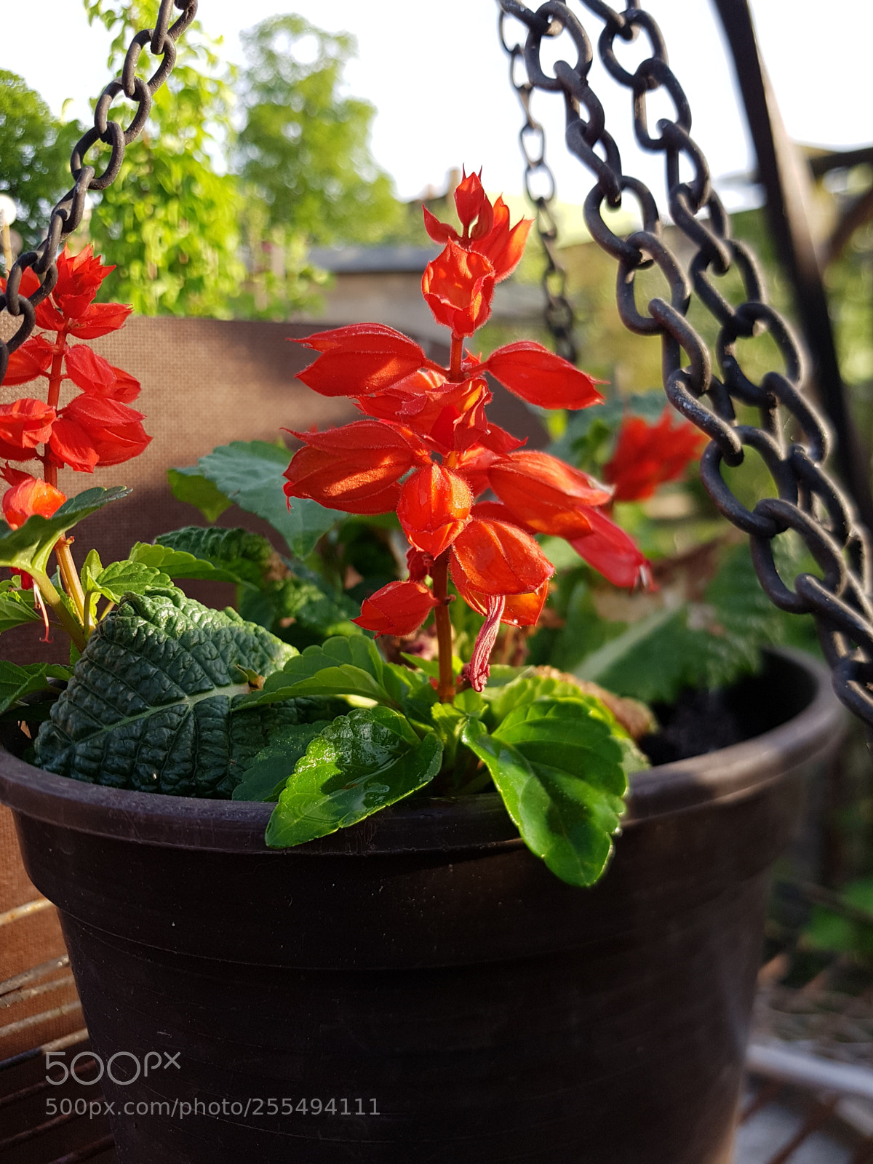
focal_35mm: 26
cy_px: 582
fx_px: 874
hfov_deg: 53.1
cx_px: 436
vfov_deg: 67.3
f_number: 1.7
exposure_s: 1/350
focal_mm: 4.2
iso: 50
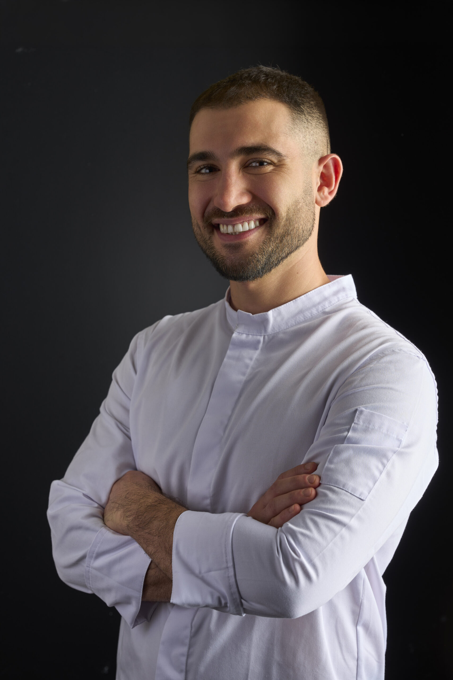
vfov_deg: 18.8
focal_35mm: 109
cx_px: 226
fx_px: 2057
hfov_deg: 12.6
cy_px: 340
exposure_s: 1/400
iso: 50
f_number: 5
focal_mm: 109
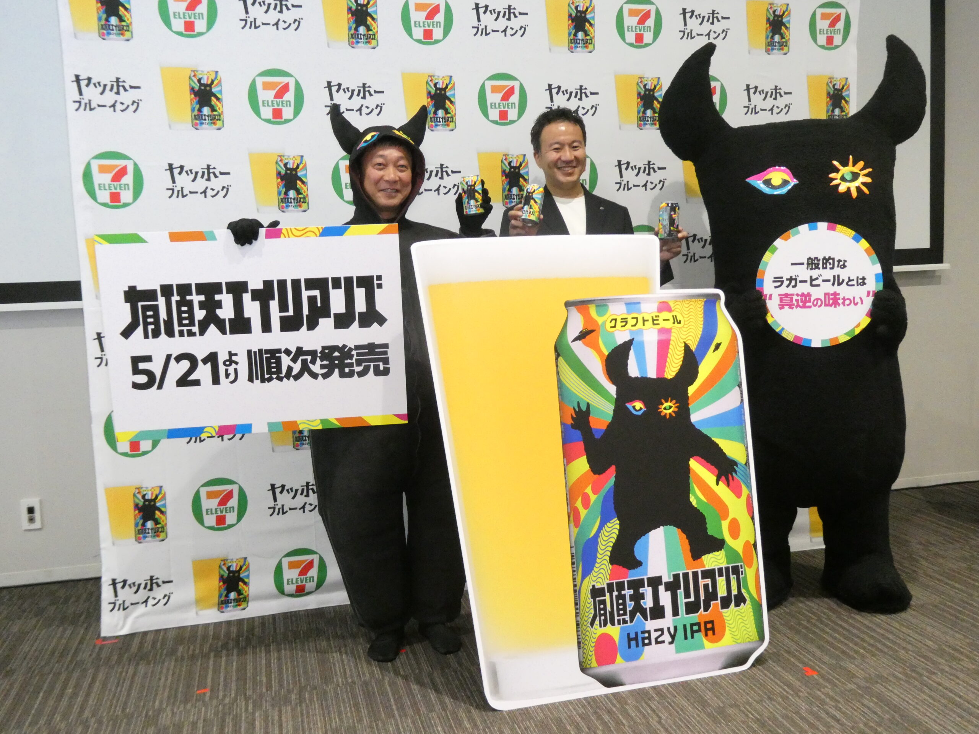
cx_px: 490
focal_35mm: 33
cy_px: 367
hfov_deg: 55.4
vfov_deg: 42.9
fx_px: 933
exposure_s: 1/60
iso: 1000
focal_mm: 5.8
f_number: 3.6
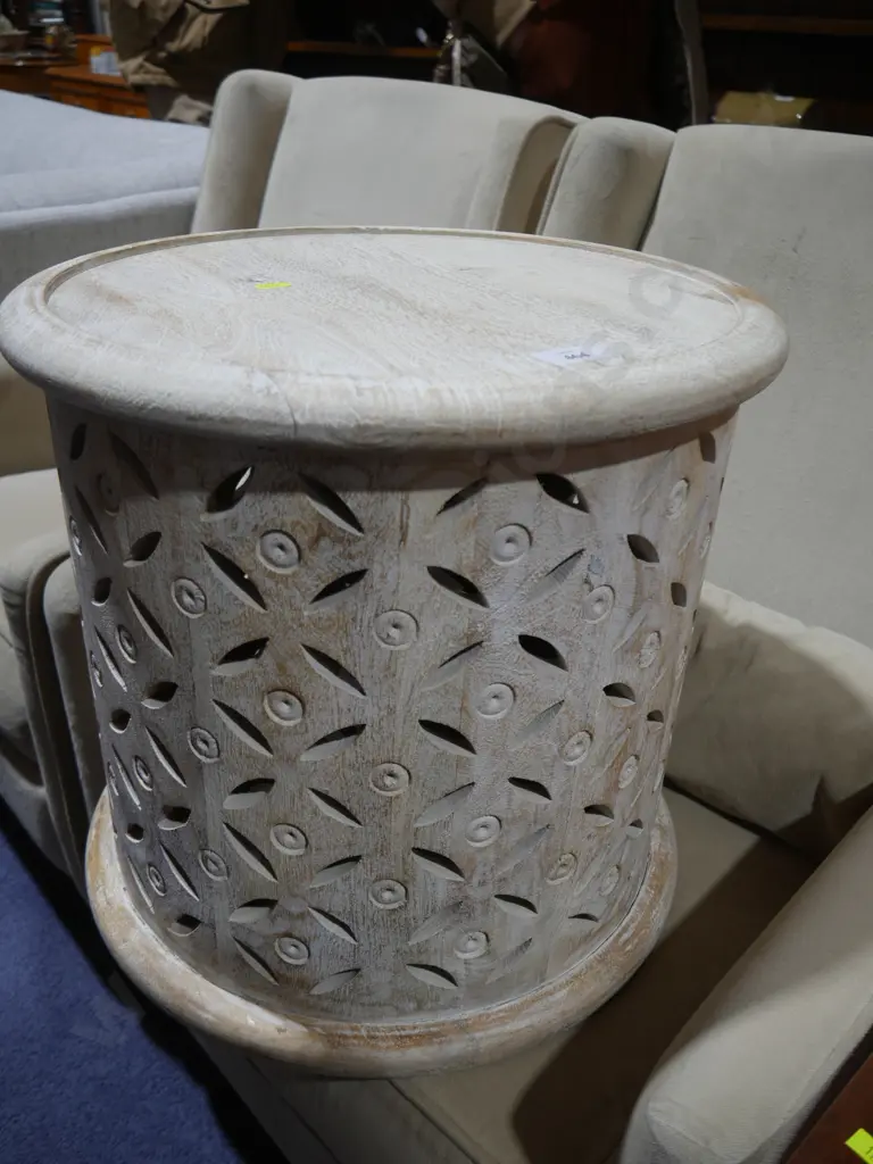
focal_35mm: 28
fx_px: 942
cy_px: 582
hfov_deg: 49.7
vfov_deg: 63.4
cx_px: 436
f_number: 3.5
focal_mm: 14
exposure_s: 1/80
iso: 200
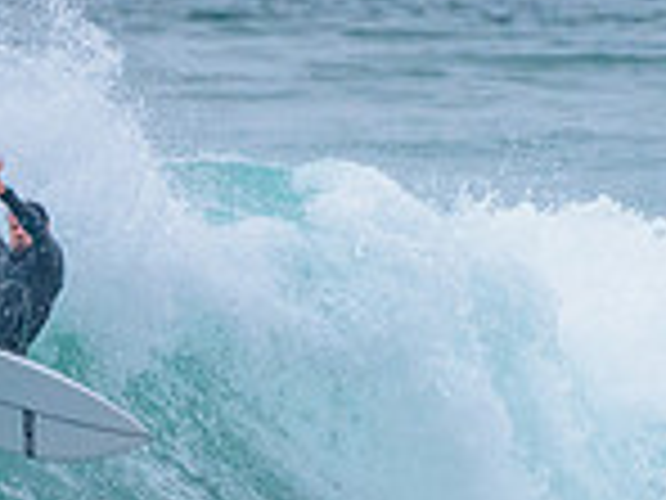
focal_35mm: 2302
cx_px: -117
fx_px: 44290
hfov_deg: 0.9
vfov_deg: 0.6
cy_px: 424
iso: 1250
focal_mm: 500
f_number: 5.6
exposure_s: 1/2000
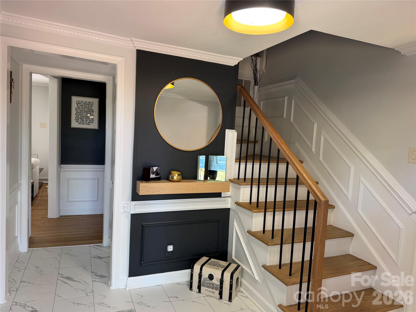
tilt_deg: -4.9
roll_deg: -3.0
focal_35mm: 24
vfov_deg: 56.8
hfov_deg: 71.6
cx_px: 208
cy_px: 156
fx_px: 288
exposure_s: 1/60
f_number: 1.78
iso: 125
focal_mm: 6.76
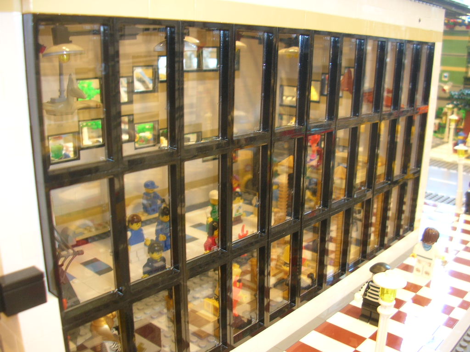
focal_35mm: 35
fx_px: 475
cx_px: 235
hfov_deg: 52.6
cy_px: 176
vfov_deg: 40.7
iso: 53
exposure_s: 1/5.9
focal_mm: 5.8
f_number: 2.8
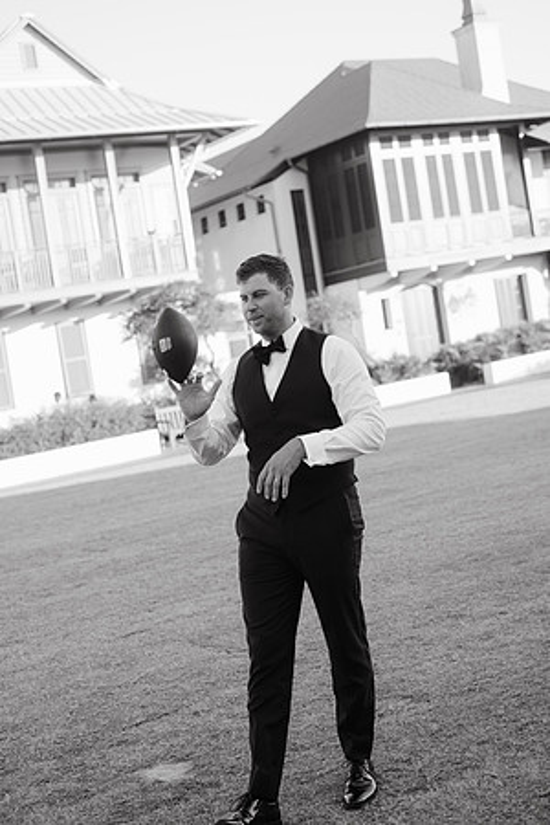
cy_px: 412
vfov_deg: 39.6
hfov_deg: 27.0
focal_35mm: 50
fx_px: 1146
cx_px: 275
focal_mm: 50
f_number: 2.8
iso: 200
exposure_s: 1/800
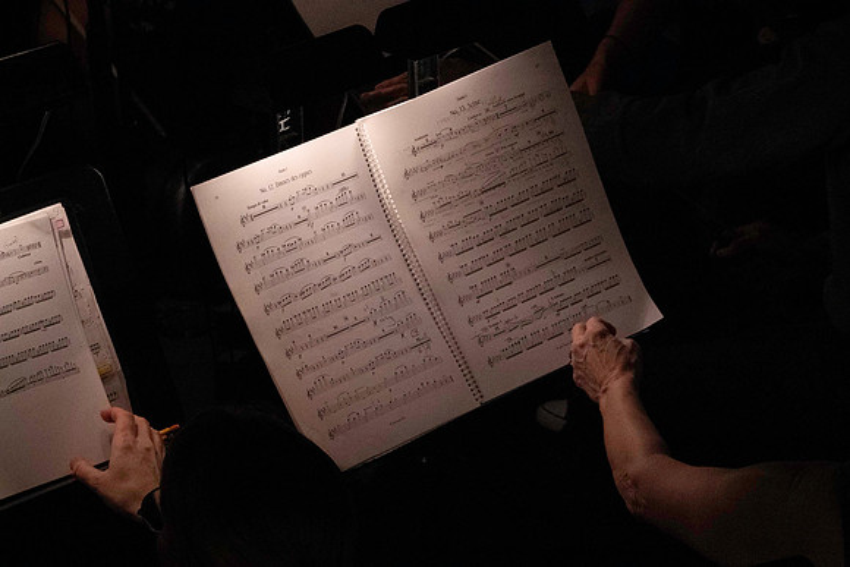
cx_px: 425
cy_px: 284
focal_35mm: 159
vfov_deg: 8.6
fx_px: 3755
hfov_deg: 12.9
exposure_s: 1/320
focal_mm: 159
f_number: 18
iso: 25600
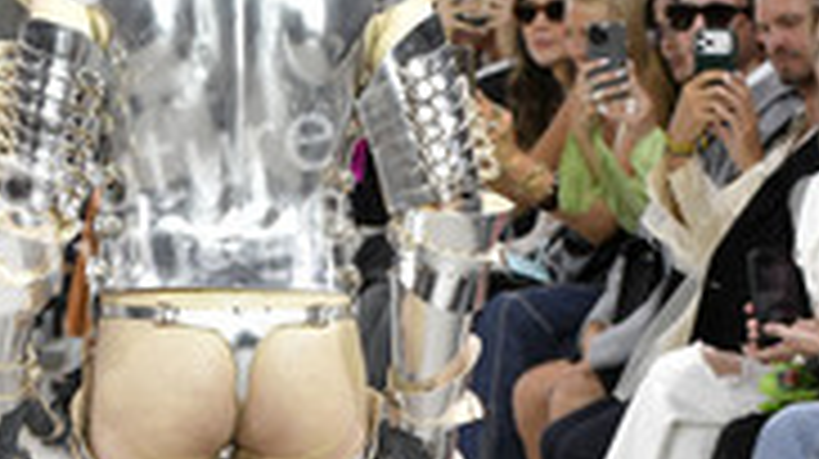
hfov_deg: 8.0
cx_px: 252
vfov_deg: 4.5
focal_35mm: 269
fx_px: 5837
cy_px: 446
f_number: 6.3
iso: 2500
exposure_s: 1/250
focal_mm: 98
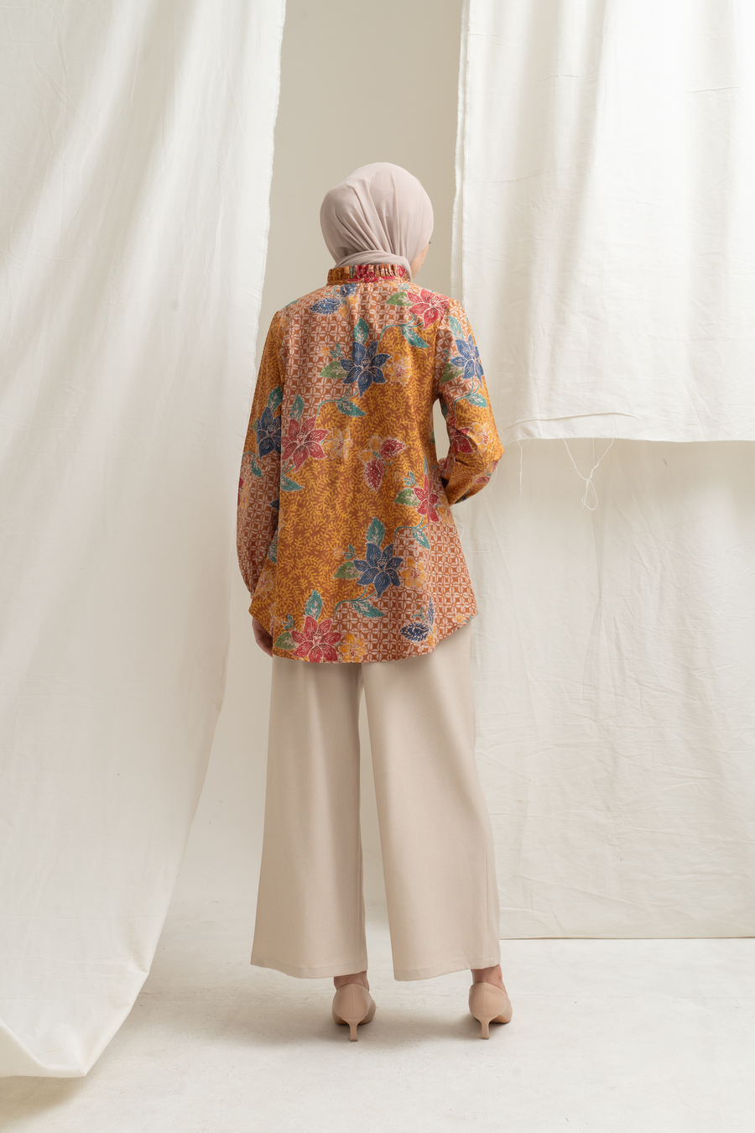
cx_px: 378
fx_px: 1573
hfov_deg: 27.0
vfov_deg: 39.6
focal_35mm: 50
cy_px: 566
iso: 100
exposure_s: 1/160
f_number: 11
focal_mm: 50
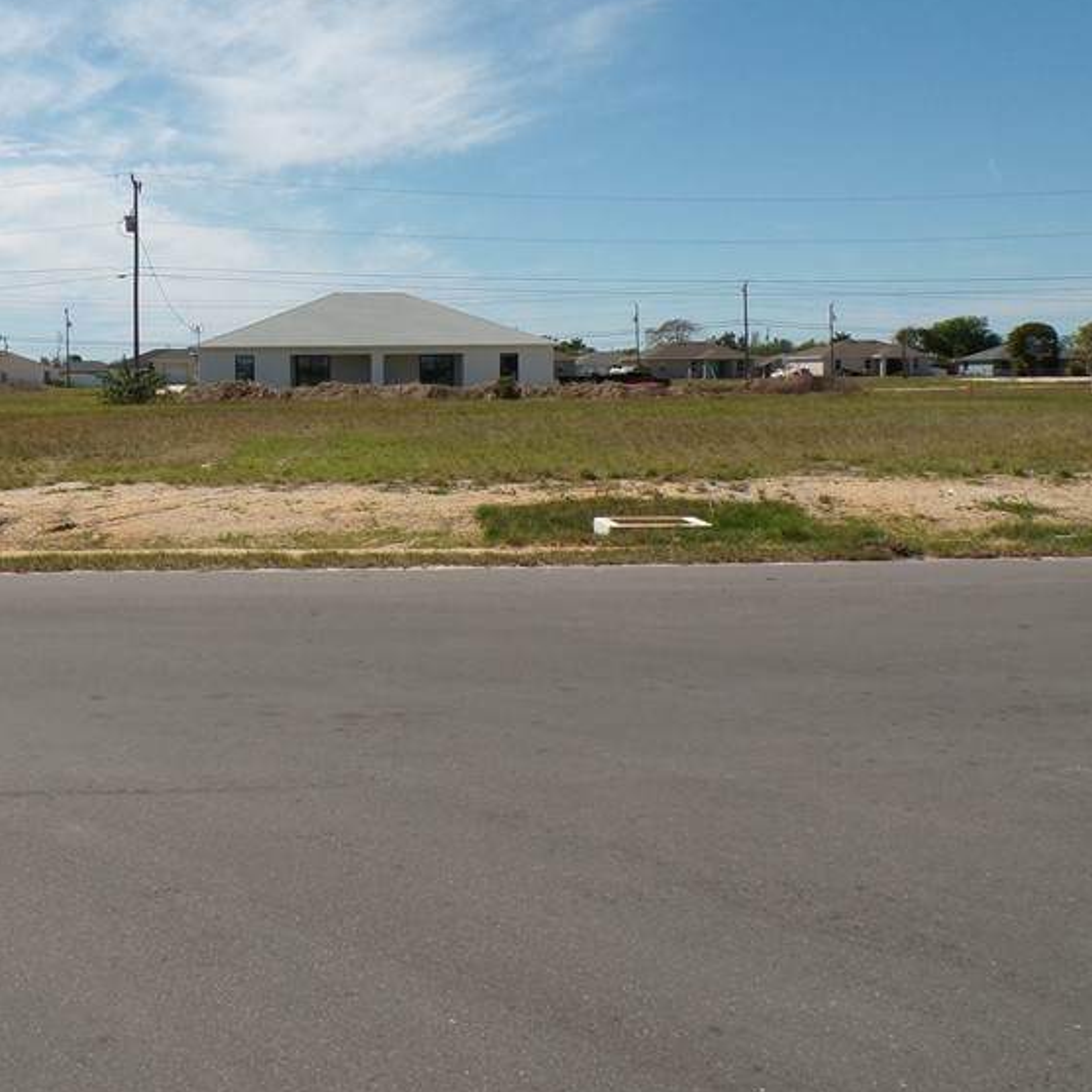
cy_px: 425
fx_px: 1392
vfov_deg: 42.6
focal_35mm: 39
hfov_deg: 42.3
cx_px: 374
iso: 100
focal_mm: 4.3
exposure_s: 1/680
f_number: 5.8
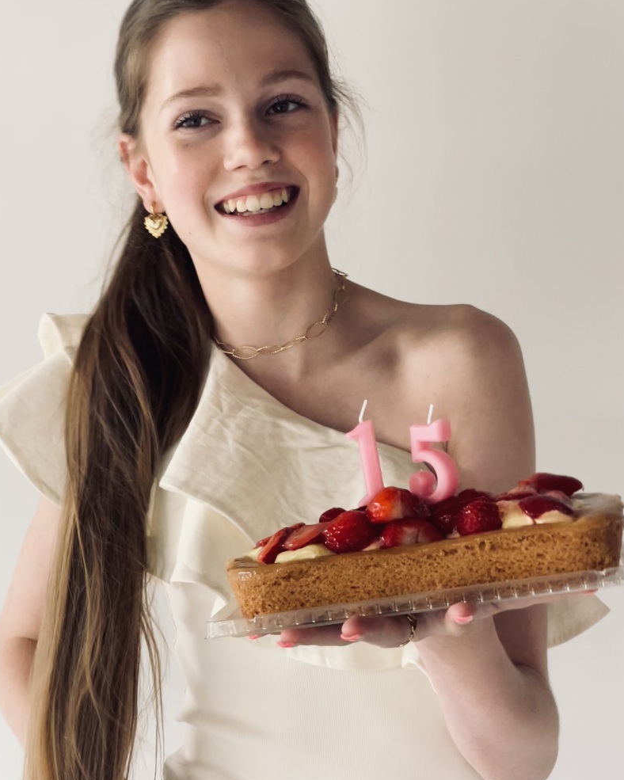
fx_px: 1270
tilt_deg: +0.0
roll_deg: -0.3
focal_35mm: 55
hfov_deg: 27.6
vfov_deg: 34.1
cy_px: 420
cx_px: 312
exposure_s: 1/99
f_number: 2
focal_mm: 6
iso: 200
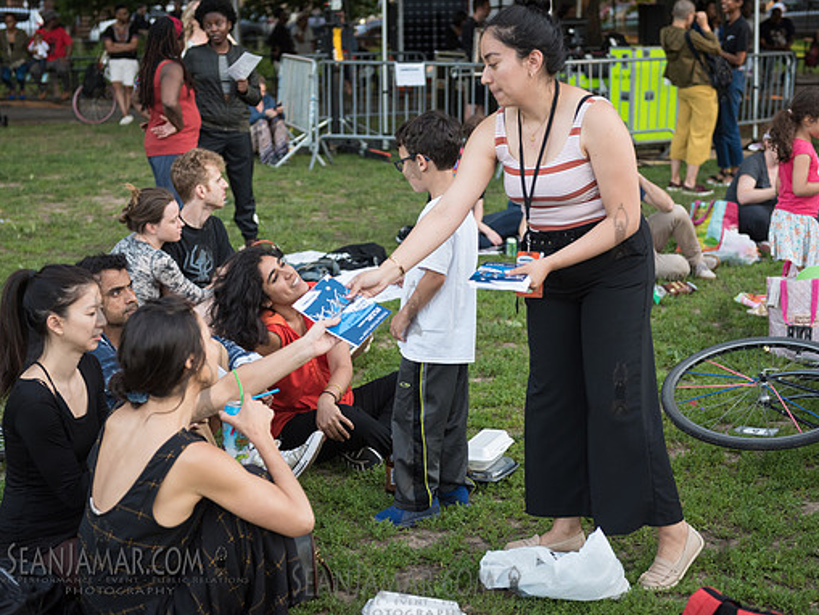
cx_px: 412
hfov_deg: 33.8
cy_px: 308
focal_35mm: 57
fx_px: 1349
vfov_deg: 25.7
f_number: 3.2
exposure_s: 1/400
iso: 800
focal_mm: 52
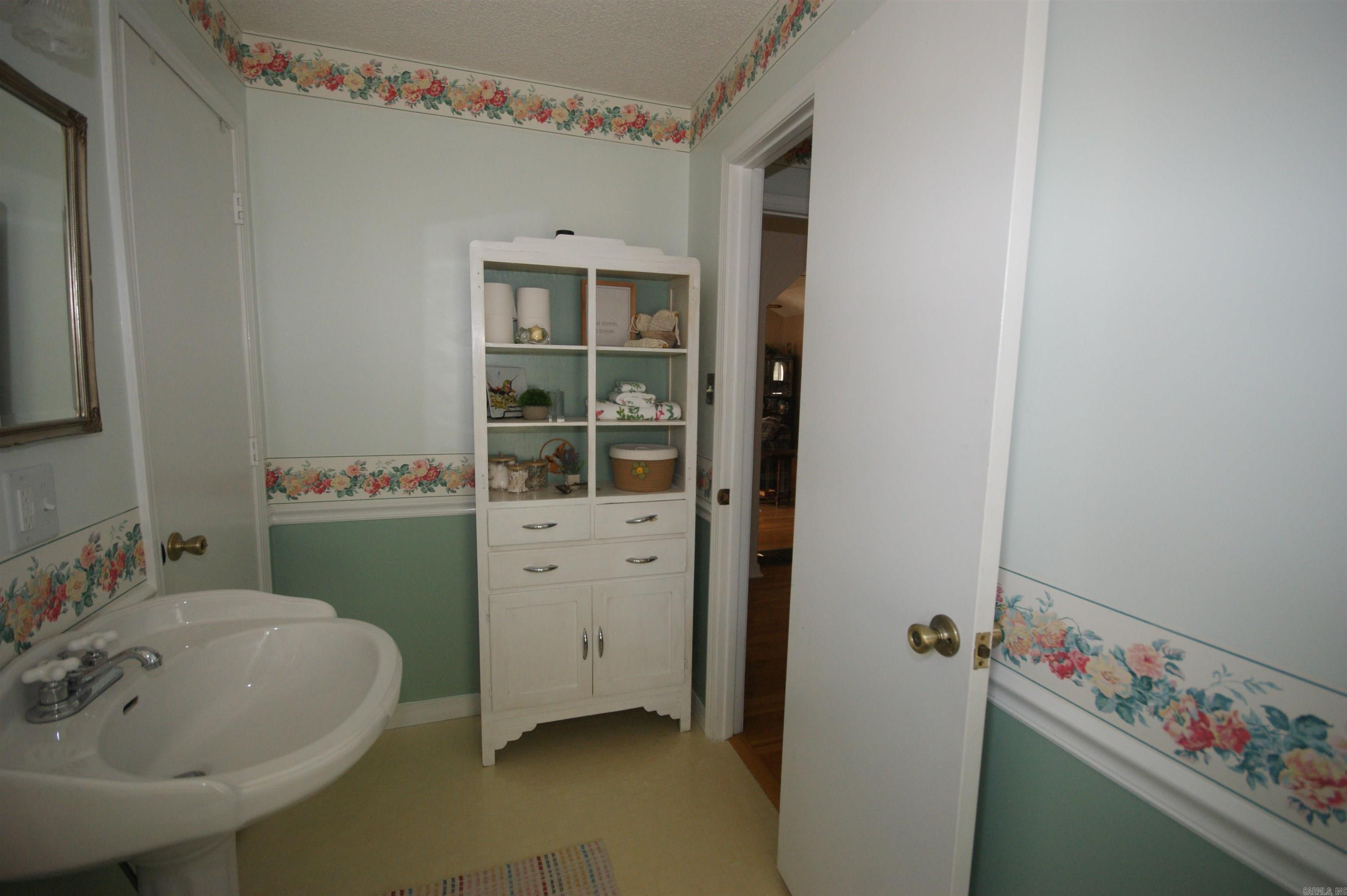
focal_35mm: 15
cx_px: 674
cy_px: 448
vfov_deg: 77.2
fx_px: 561
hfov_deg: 100.4
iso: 400
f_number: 5.6
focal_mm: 10
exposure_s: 1/60
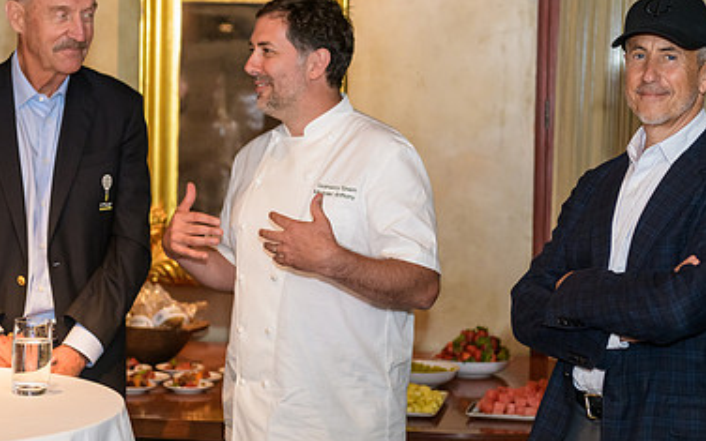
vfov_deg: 14.8
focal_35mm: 88
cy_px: 179
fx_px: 1693
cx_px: 359
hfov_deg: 23.6
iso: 1250
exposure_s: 1/125
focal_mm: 56
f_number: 3.2
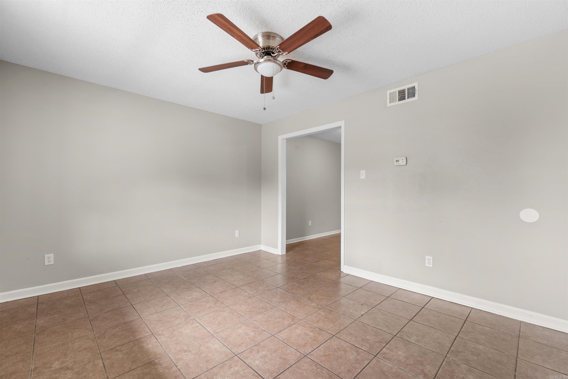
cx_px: 284
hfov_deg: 100.4
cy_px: 190
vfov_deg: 77.3
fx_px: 237
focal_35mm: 15
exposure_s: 1
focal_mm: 10
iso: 100
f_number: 8
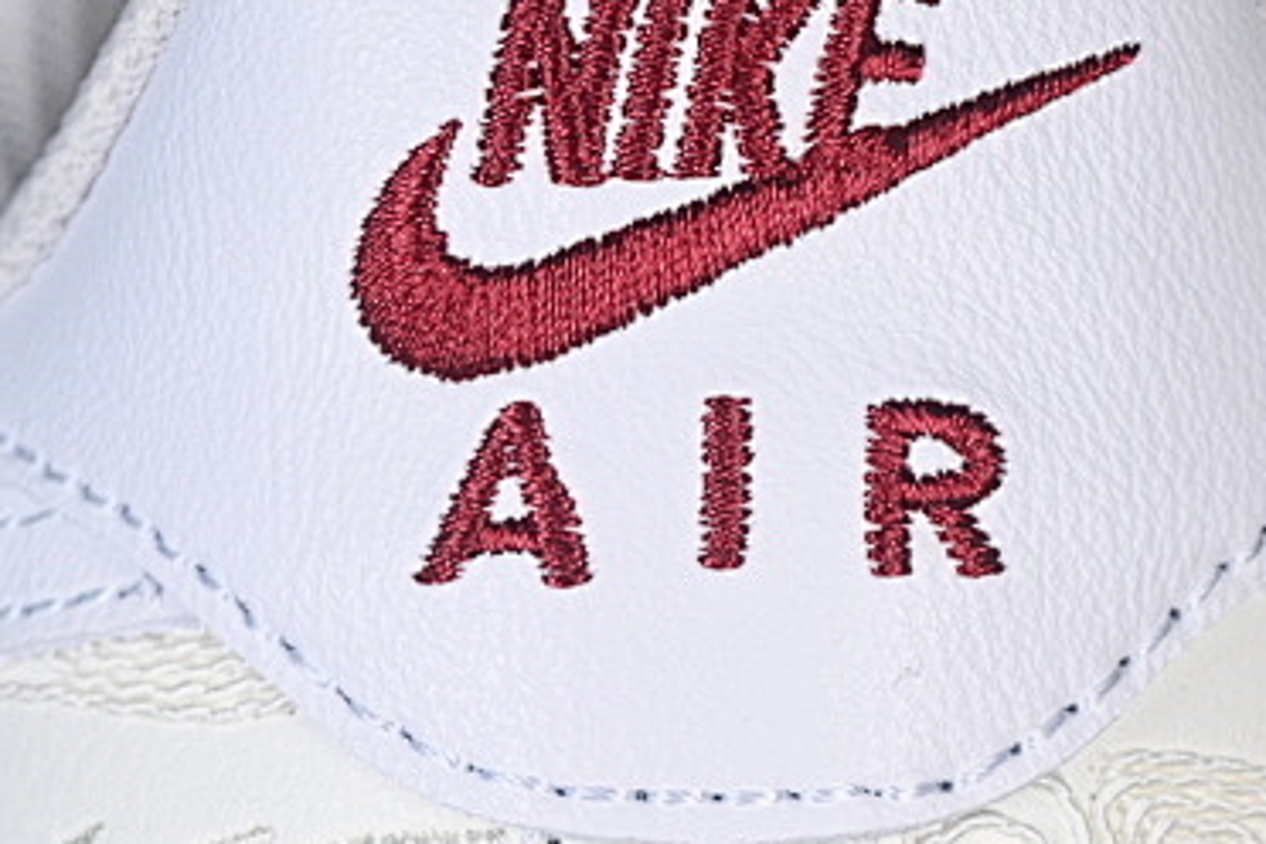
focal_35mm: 218
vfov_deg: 6.3
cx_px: 721
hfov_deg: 9.4
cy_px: 967
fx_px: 7666
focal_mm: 50
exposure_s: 1/80
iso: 160
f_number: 7.1
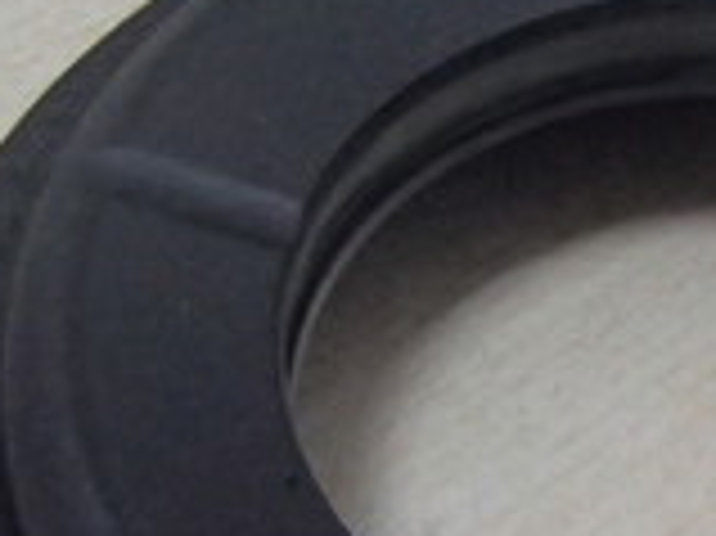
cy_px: 836
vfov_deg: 9.6
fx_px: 3080
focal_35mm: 149
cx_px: 698
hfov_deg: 13.1
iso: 800
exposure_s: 1/60
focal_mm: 6.64
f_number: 4.7
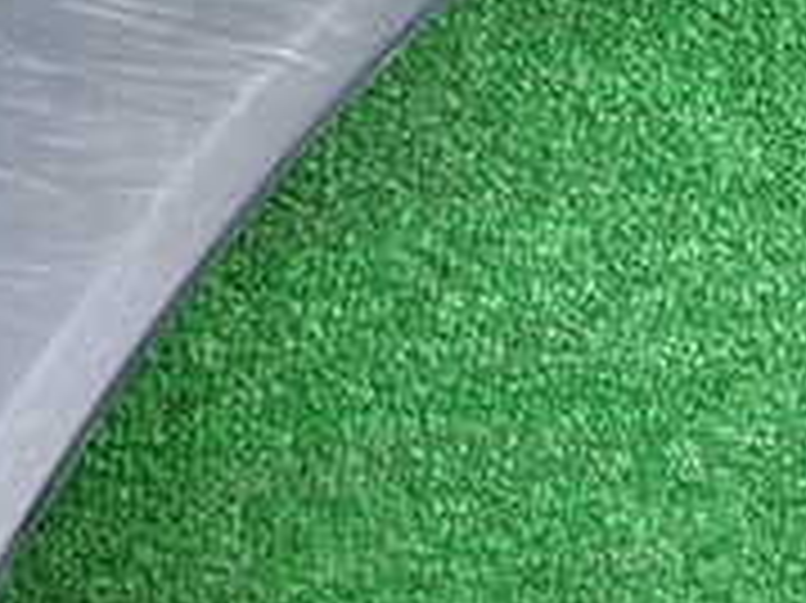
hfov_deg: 23.2
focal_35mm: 84
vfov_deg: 16.6
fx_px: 1955
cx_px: 500
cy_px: -162
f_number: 2
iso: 200
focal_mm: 4.5
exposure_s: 1/125
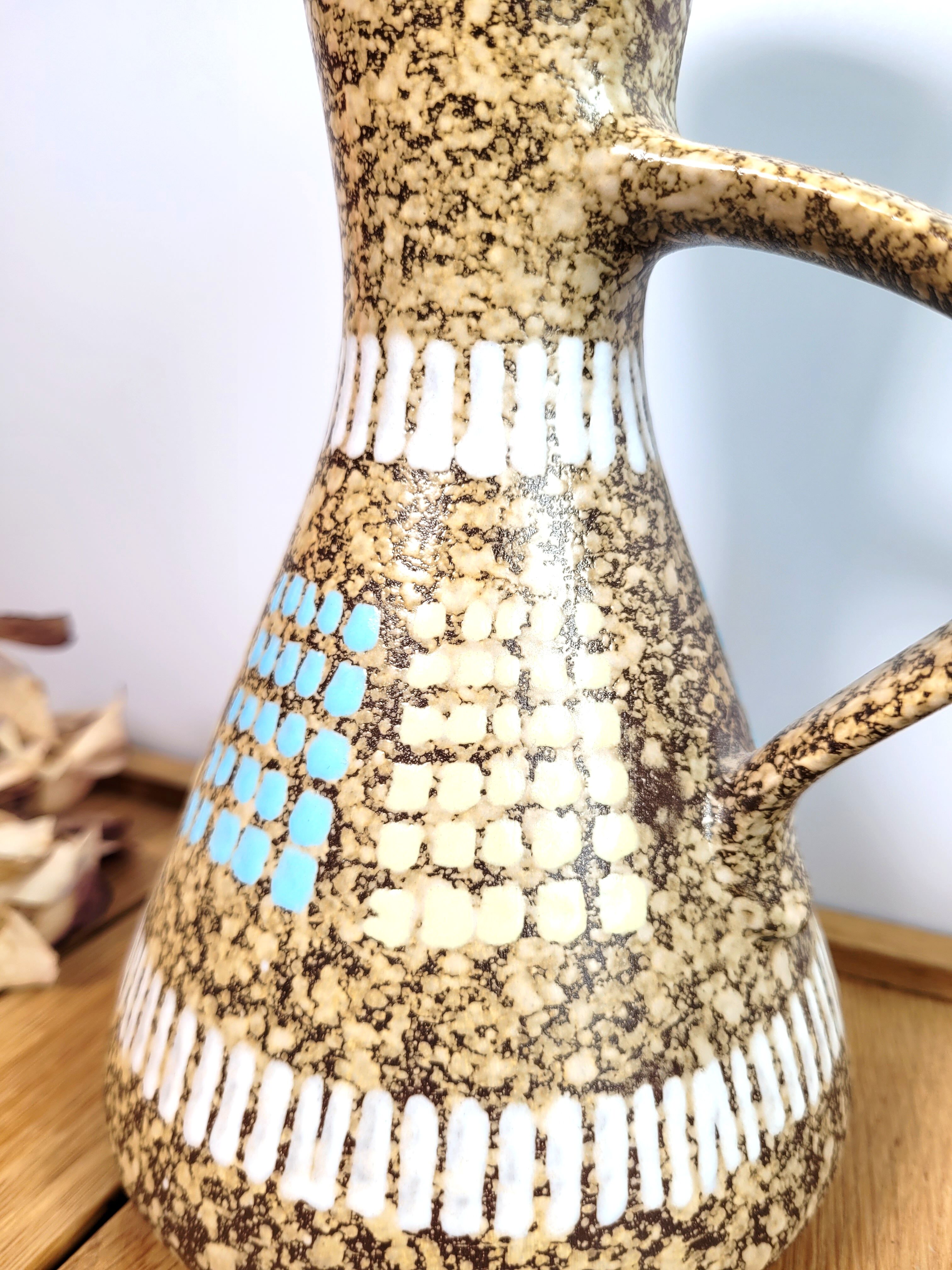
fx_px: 953
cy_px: 635
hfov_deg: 53.1
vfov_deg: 67.3
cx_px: 476
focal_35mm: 26
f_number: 1.8
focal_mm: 5.4
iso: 40
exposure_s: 1/200
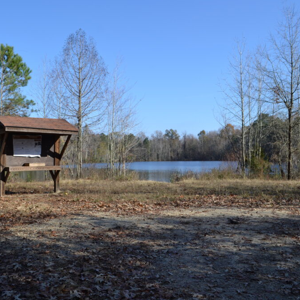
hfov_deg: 47.2
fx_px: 343
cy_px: 150
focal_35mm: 35
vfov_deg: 47.2
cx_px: 142
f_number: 7.1
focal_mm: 18
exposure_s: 1/200
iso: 100
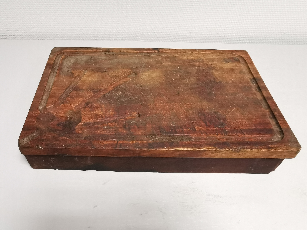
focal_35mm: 26
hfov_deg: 67.3
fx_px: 231
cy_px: 115
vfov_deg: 53.1
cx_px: 154
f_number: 2.2
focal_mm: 2.26
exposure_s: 1/33.3
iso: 320
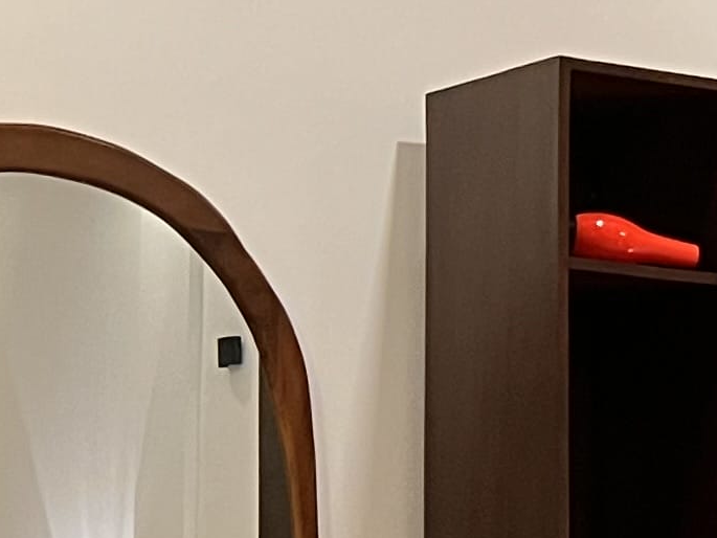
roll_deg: +0.0
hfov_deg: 11.2
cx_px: 1596
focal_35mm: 153
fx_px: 3170
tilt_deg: +0.4
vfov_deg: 9.6
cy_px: 660
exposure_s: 1/50
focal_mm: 5.7
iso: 500
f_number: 1.5
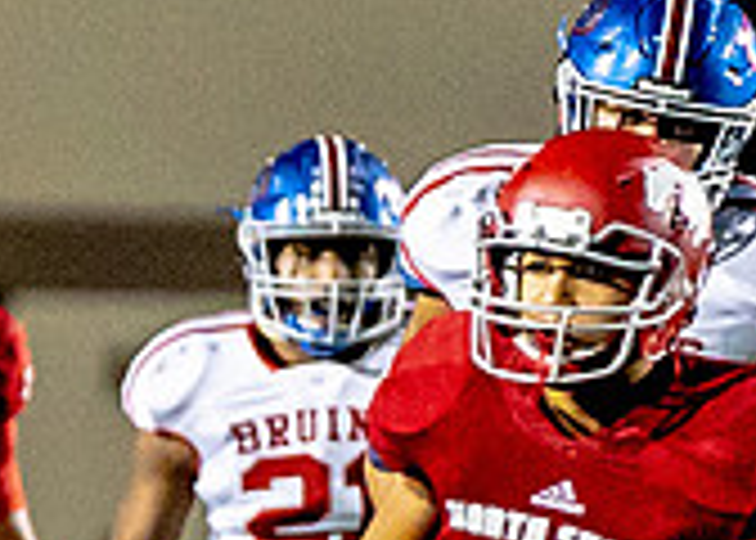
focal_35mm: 1260
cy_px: 576
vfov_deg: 1.1
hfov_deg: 1.6
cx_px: -983
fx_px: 27053
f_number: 2.8
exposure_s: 1/1000
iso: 6400
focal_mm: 179
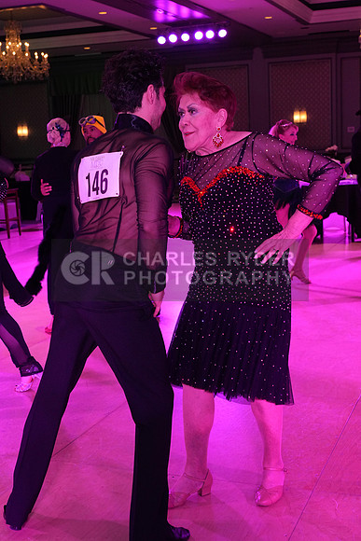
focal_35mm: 49
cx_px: 180
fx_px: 737
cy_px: 270
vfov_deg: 40.3
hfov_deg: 27.5
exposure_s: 1/250
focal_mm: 49
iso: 2500
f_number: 6.3
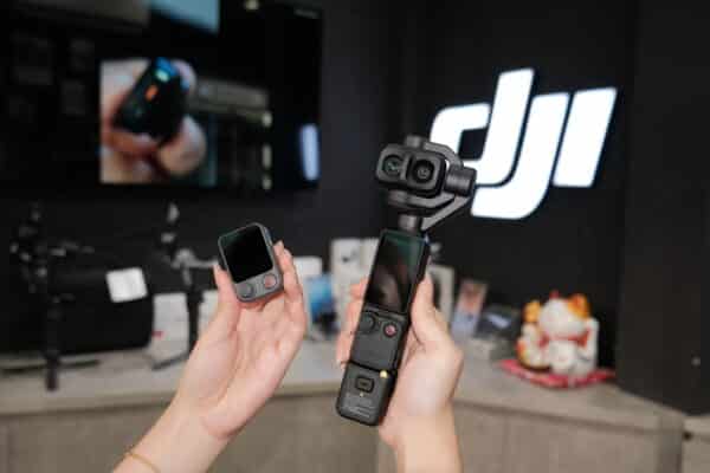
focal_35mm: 29
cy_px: 236
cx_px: 355
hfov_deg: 63.7
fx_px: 572
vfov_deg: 45.0
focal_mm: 19.6
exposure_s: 1/250
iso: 500
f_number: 2.8
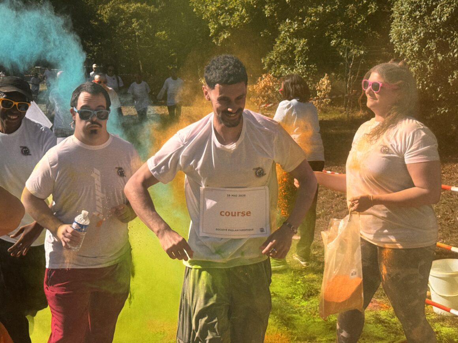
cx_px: 229
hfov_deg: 39.7
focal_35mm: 48
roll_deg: +0.4
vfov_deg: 30.3
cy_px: 172
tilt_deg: -9.7
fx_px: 635
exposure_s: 1/3817
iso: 64
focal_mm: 6.76
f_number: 1.78
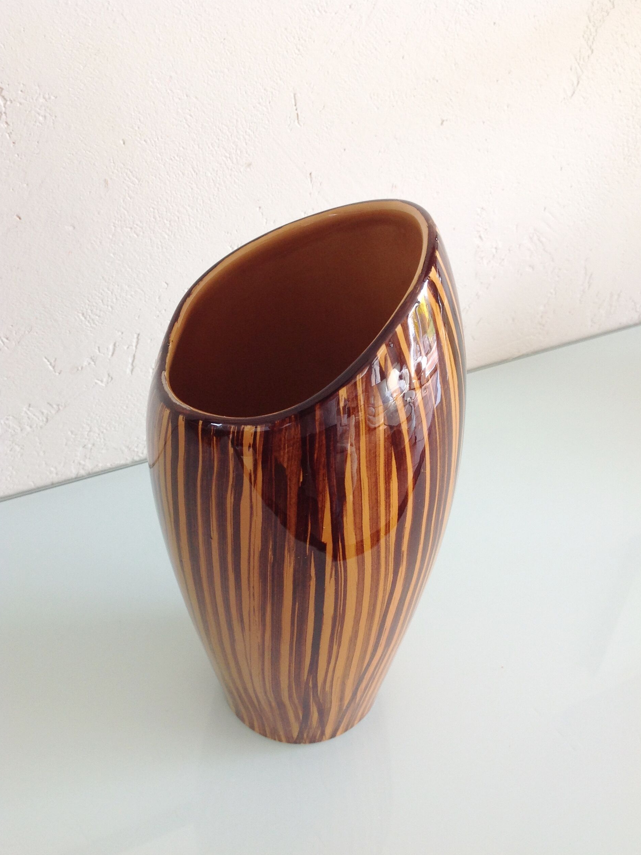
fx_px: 889
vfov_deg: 51.3
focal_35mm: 36
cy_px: 439
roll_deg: -1.0
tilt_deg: -40.8
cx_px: 321
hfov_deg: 39.7
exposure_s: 1/40
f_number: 2.4
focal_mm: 4.28
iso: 50
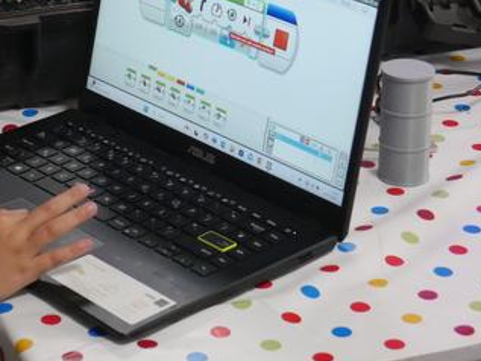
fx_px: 1751
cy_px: -91
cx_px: 134
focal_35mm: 126
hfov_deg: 15.6
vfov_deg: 11.5
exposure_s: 1/60
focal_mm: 25
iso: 3200
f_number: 5.3
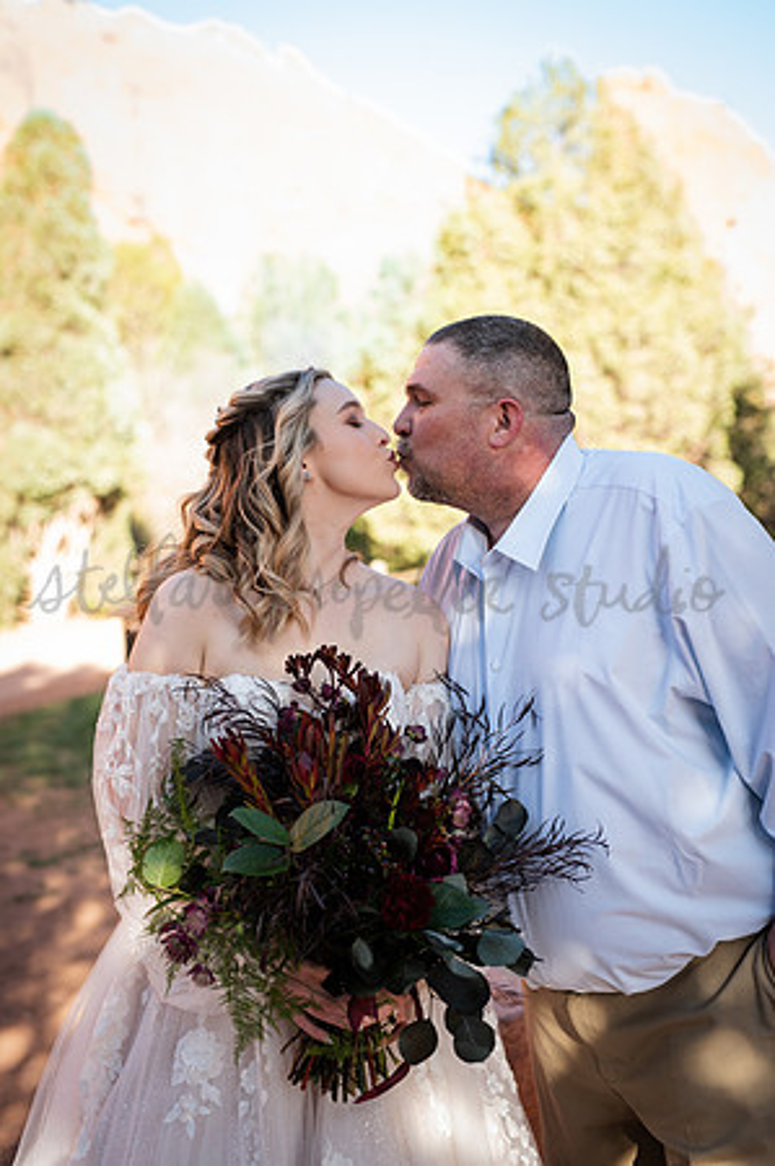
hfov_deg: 26.9
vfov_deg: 39.6
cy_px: 583
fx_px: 1618
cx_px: 388
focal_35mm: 50
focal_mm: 50
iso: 160
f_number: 2.8
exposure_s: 1/320
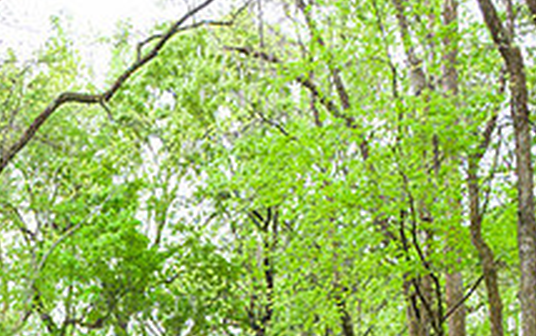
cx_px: 36
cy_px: 692
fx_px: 1944
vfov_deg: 9.2
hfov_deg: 15.5
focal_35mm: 133
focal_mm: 24
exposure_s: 1/250
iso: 1600
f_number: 9
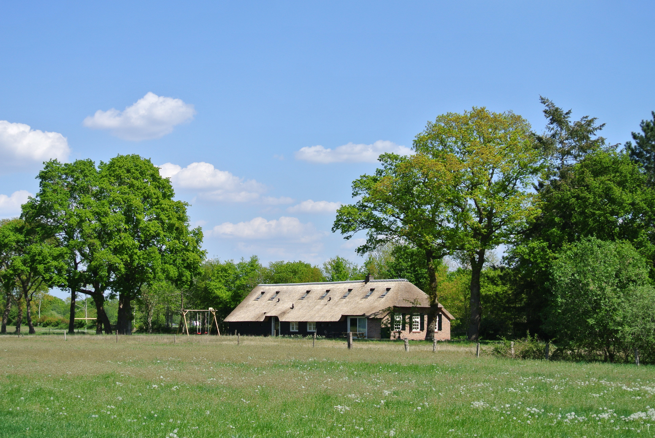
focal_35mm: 68
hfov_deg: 29.6
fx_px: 1239
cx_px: 328
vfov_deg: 20.1
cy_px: 219
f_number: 5.3
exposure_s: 1/500
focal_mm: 25.2
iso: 100
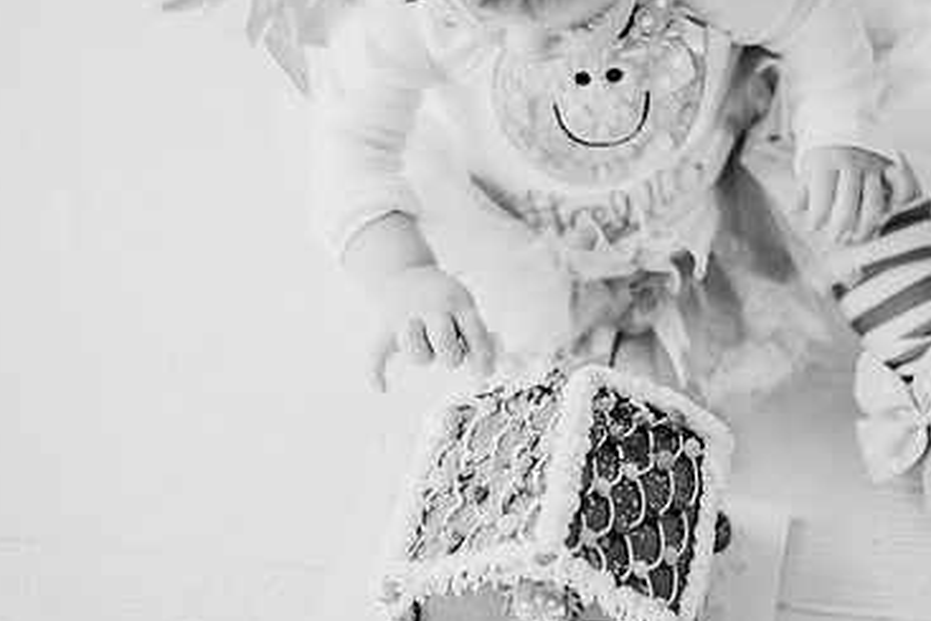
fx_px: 2044
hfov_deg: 25.6
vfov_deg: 17.3
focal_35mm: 79
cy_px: 255
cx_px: 594
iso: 640
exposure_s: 1/640
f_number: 1.8
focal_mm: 50
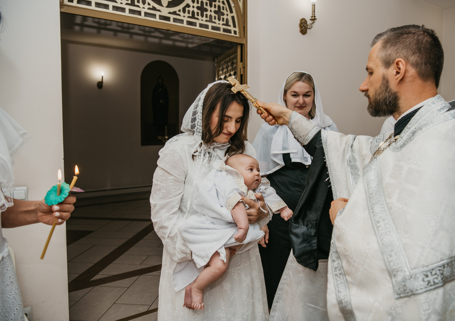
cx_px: 244
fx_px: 406
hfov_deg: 58.4
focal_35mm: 32
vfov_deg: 43.2
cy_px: 162
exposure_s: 1/160
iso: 200
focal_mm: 30
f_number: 4
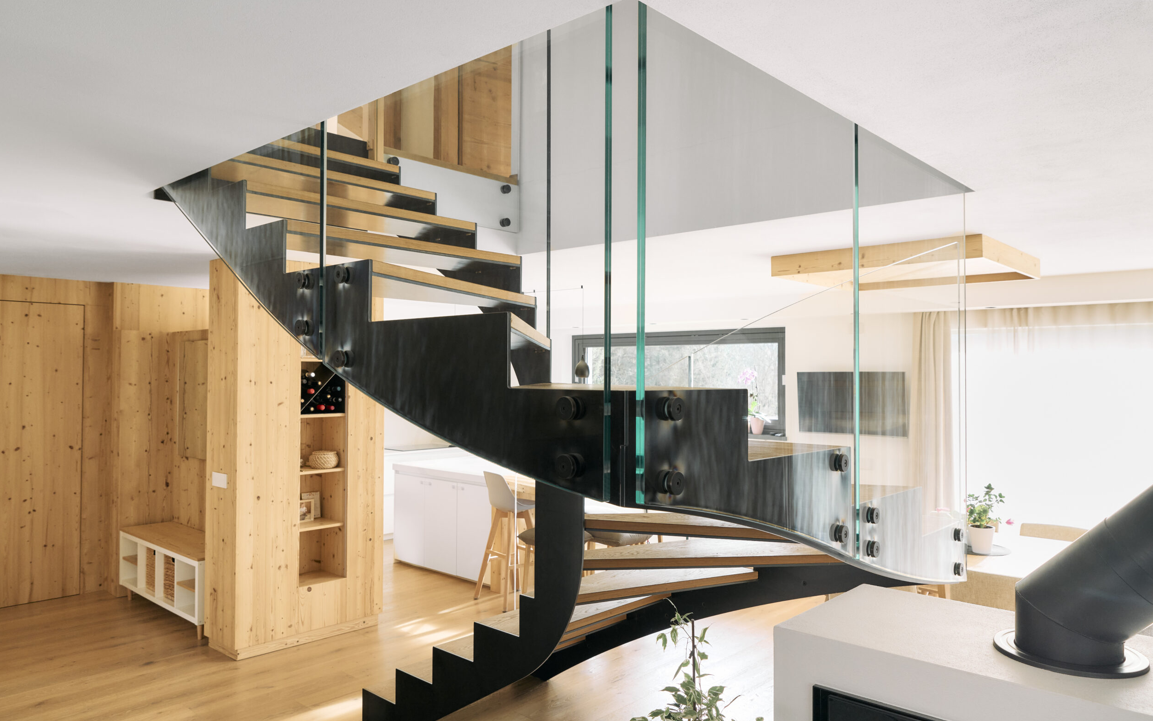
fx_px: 786
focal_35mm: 25
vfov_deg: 49.3
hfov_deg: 72.5
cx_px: 566
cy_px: 369
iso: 640
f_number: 6.3
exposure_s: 1/20
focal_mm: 24
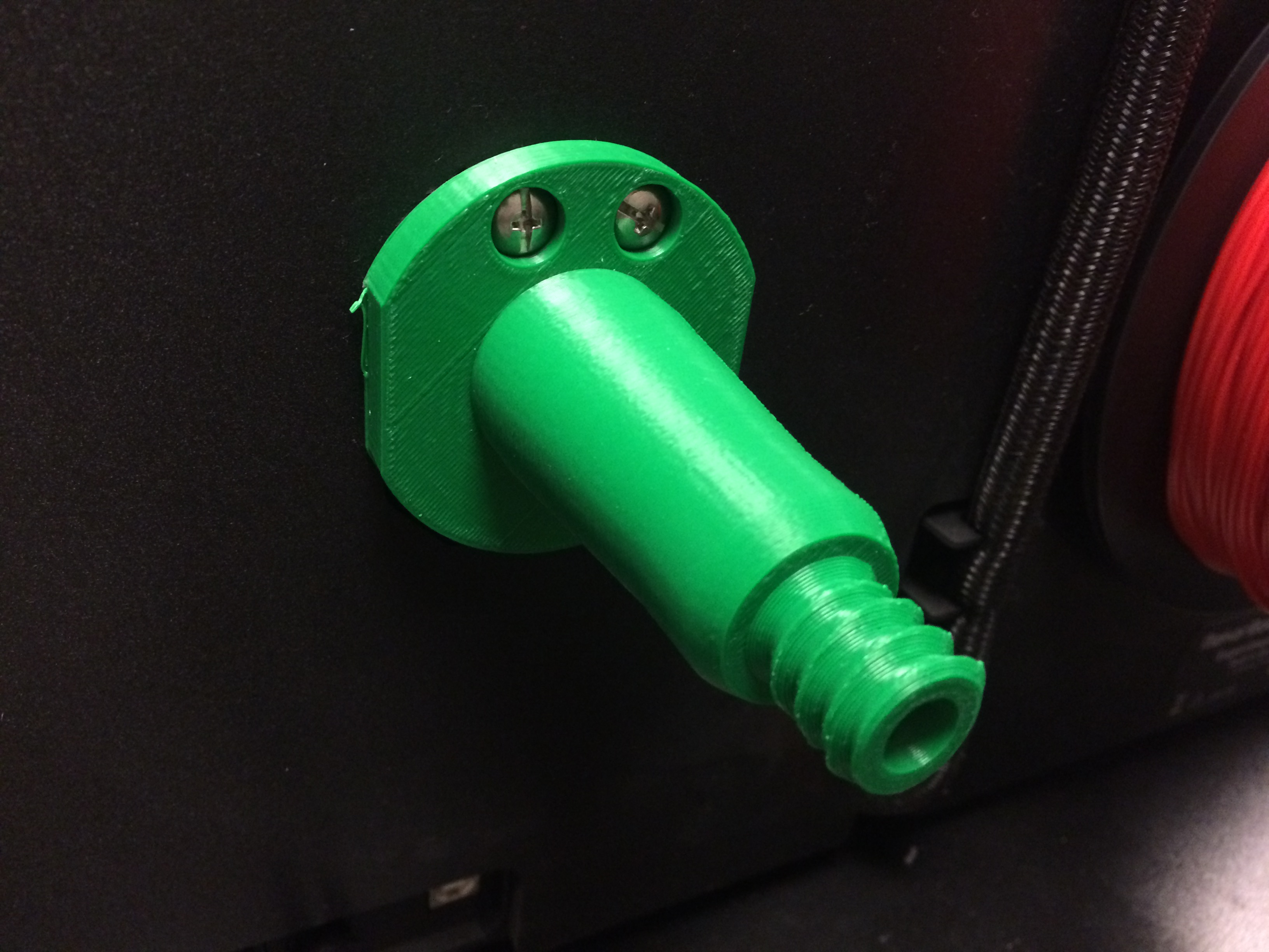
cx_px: 634
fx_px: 1063
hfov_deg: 61.7
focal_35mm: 29
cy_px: 476
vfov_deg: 48.2
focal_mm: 4.15
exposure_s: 1/24
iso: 320
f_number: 2.2
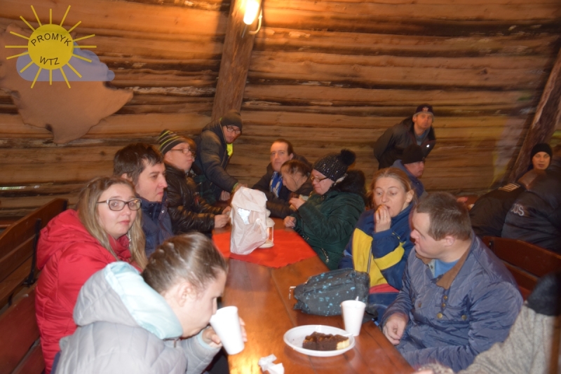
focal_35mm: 36
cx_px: 280
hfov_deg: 53.1
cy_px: 187
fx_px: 561
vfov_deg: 36.9
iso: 800
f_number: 3.8
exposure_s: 1/6
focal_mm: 24
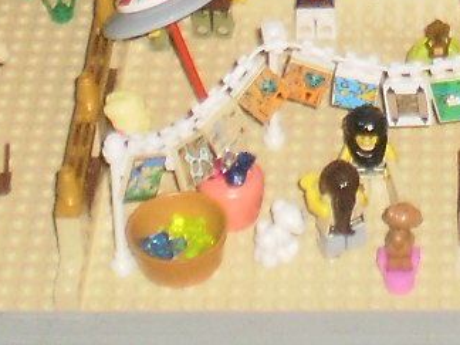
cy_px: -413
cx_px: 515
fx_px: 2365
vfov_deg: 7.9
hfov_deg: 11.0
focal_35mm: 178
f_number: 3.1
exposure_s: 1/30
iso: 125
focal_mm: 6.3
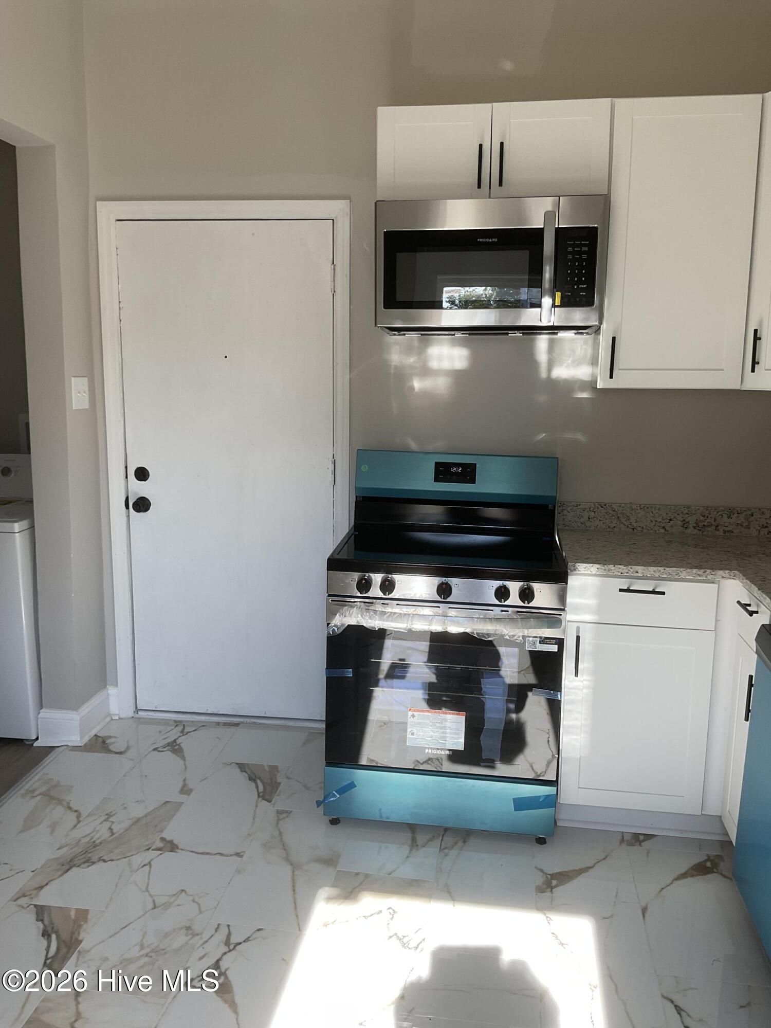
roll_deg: -0.3
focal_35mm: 29
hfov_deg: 48.2
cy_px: 514
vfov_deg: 61.7
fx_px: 861
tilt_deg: -7.8
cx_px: 386
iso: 25
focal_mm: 3
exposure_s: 1/120
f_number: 1.8
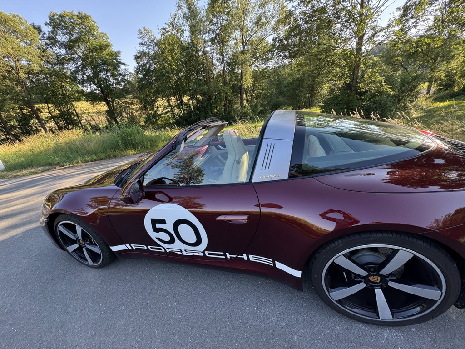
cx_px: 232
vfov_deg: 85.7
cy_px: 174
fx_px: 188
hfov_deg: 102.1
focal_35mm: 14
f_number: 2.2
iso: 40
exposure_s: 1/170
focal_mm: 2.22
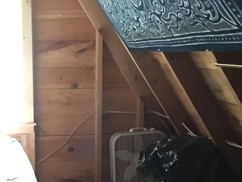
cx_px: 42
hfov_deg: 30.8
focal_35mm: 61
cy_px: 106
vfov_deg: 24.0
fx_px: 426
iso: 1000
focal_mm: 4.15
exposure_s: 1/15
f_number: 2.2
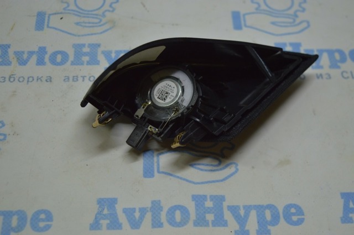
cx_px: 177
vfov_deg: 25.0
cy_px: 118
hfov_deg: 36.9
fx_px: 530
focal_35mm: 54
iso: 400
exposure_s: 1/125
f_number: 4.8
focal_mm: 36
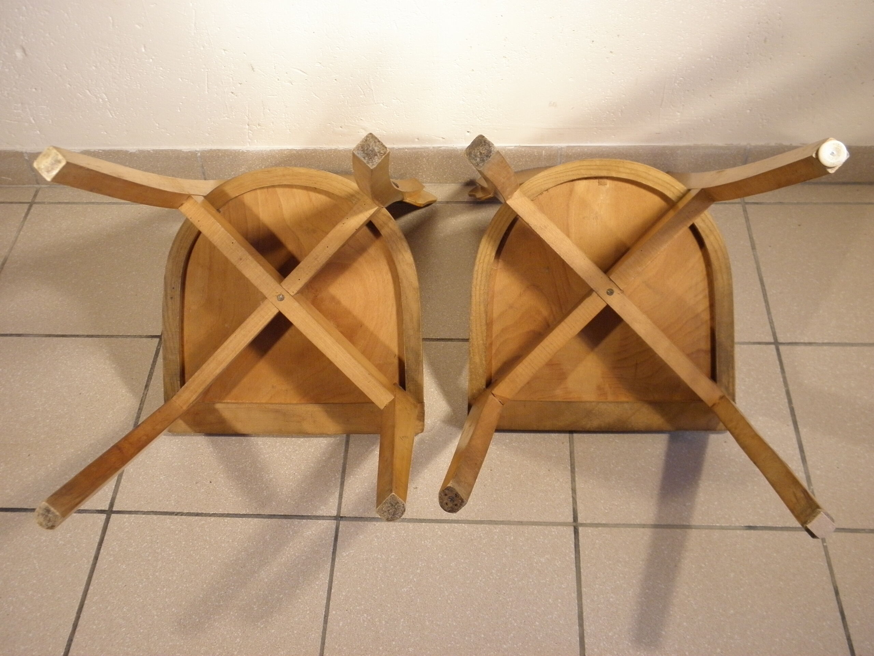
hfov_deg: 49.0
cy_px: 328
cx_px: 437
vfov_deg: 37.7
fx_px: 959
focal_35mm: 38
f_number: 3.7
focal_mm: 6.8
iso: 200
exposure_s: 1/20
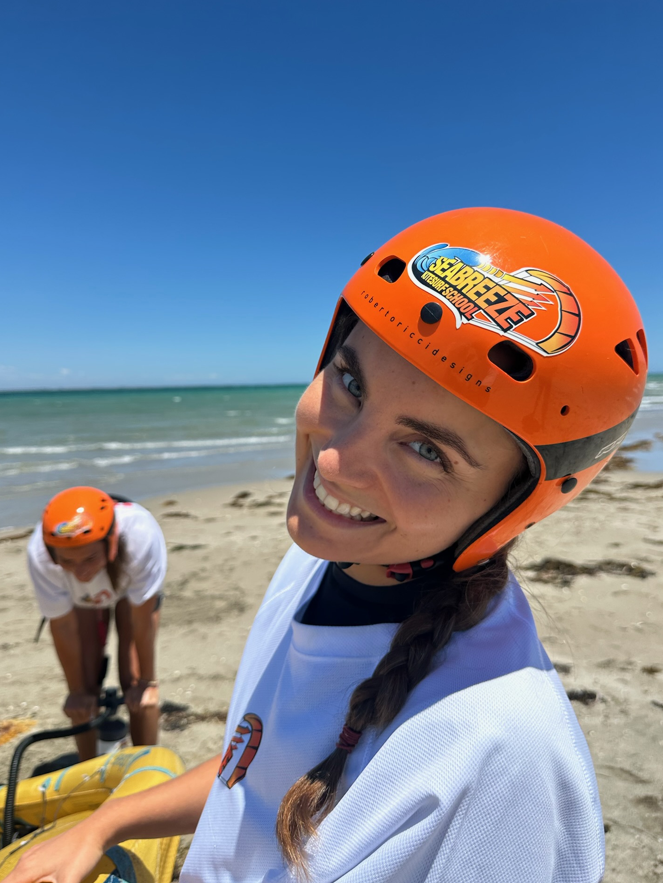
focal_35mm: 26
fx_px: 664
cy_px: 421
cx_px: 313
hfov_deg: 53.0
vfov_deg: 67.3
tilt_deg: -3.2
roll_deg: +0.2
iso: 80
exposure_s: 1/3597
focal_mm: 6.86
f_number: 1.78
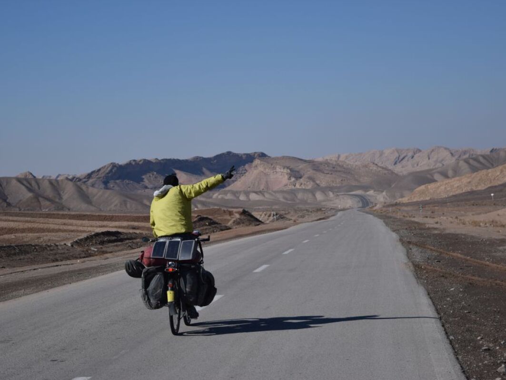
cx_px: 240
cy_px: 190
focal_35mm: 90
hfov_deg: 21.9
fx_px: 1309
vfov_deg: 16.5
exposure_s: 1/1000
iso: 100
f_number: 5.6
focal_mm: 55
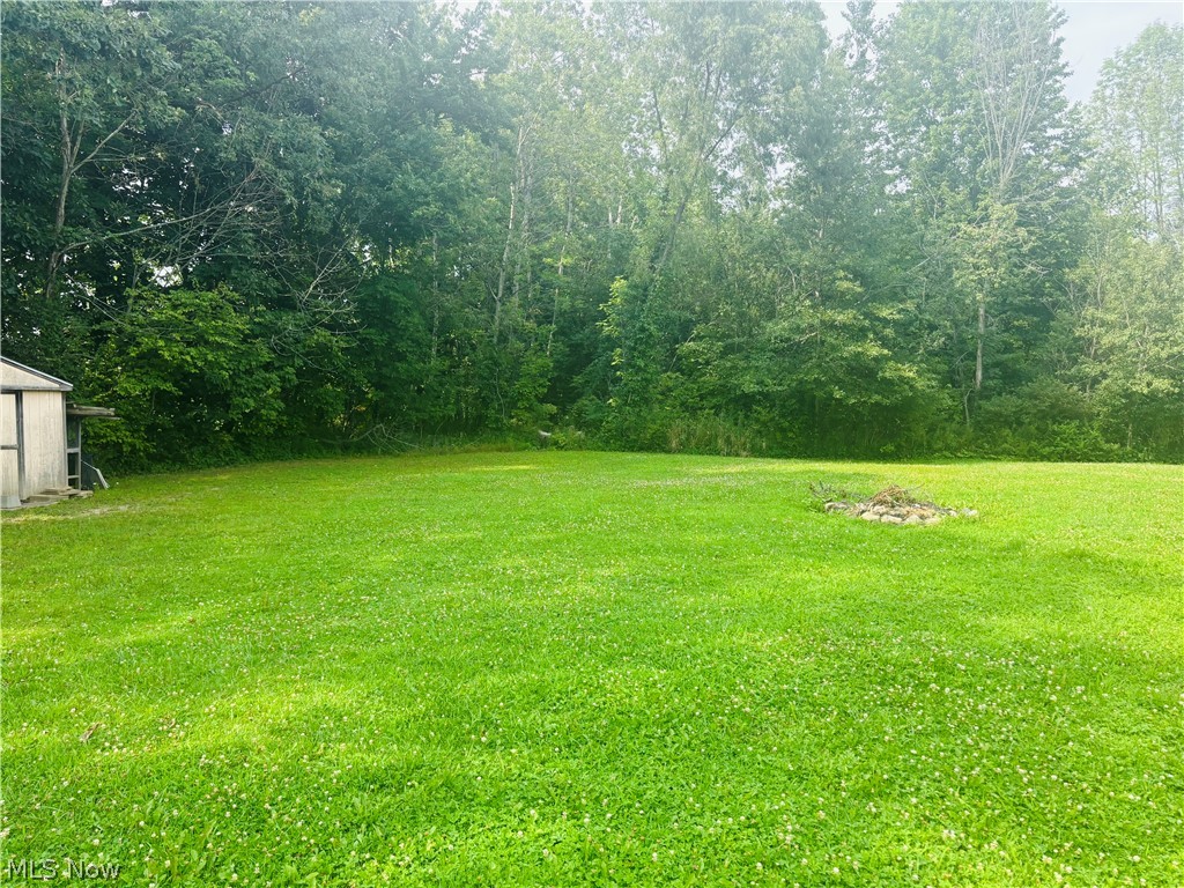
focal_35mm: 26
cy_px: 444
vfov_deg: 53.1
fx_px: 889
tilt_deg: -3.2
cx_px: 592
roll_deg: +0.5
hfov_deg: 67.3
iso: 50
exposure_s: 1/736
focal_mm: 5.96
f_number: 1.6
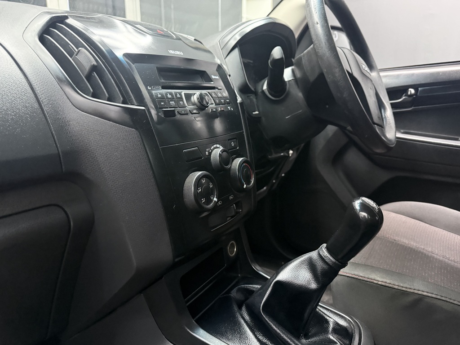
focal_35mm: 24
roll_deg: -0.2
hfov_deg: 71.6
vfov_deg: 56.8
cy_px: 172
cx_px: 230
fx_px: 319
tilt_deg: -14.1
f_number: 1.78
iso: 800
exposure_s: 1/25
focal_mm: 6.76
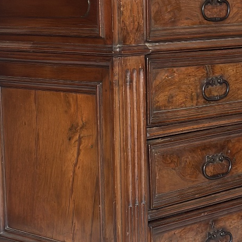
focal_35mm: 111
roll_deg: +0.0
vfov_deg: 15.7
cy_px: 137
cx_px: 180
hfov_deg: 15.6
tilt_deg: -8.4
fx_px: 878
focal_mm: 6.86
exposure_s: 1/60
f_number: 1.78
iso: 250
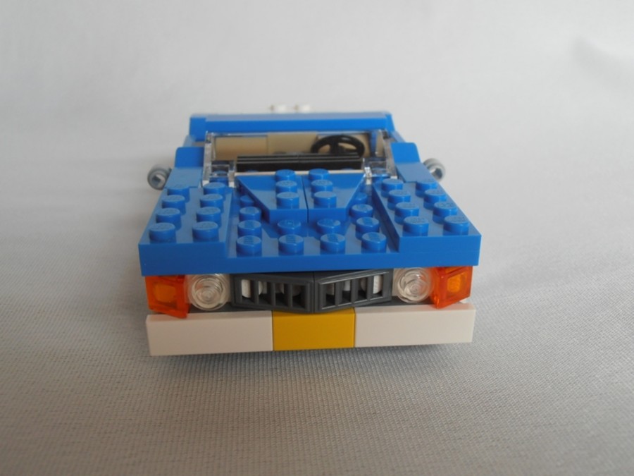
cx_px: 317
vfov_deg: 38.7
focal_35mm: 37
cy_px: 238
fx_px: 678
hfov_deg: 50.1
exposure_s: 1/50
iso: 80
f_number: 3.9
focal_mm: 6.61
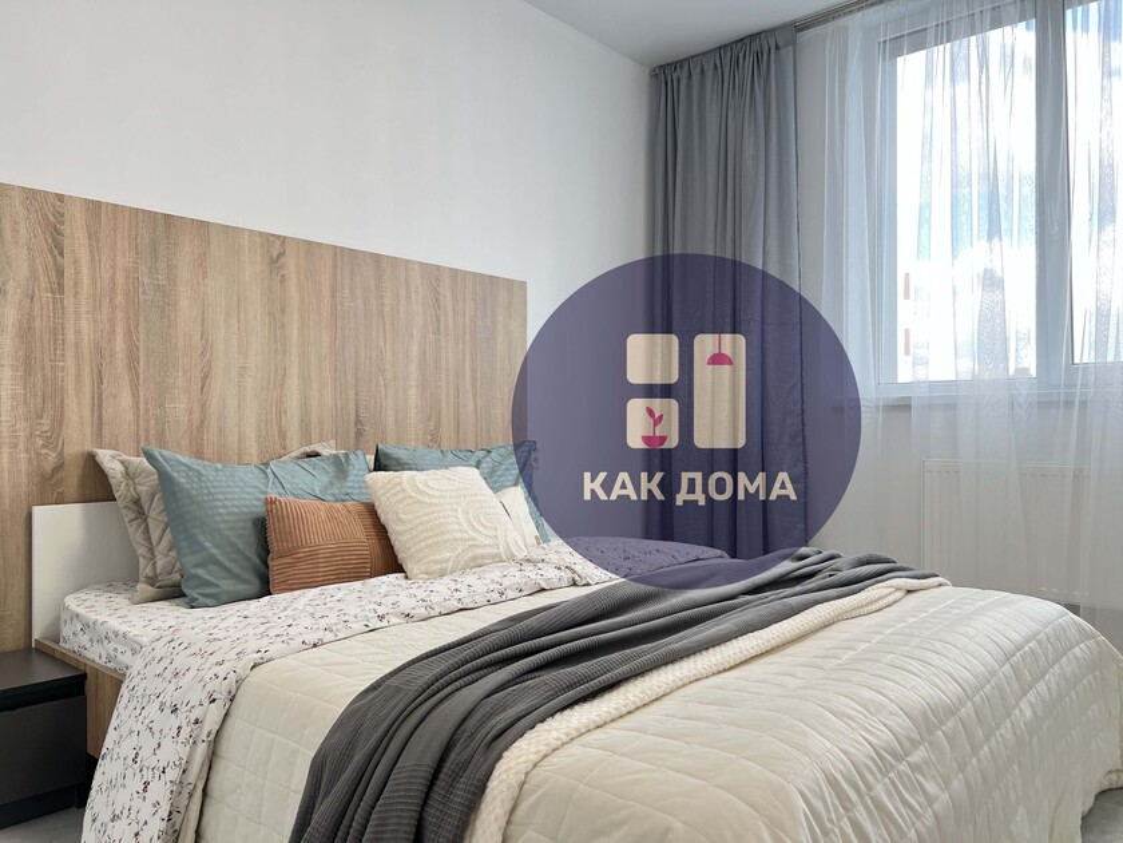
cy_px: 422
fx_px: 843
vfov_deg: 53.1
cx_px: 562
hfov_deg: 67.3
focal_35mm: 26
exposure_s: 1/121
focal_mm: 5.7
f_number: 1.5
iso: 64
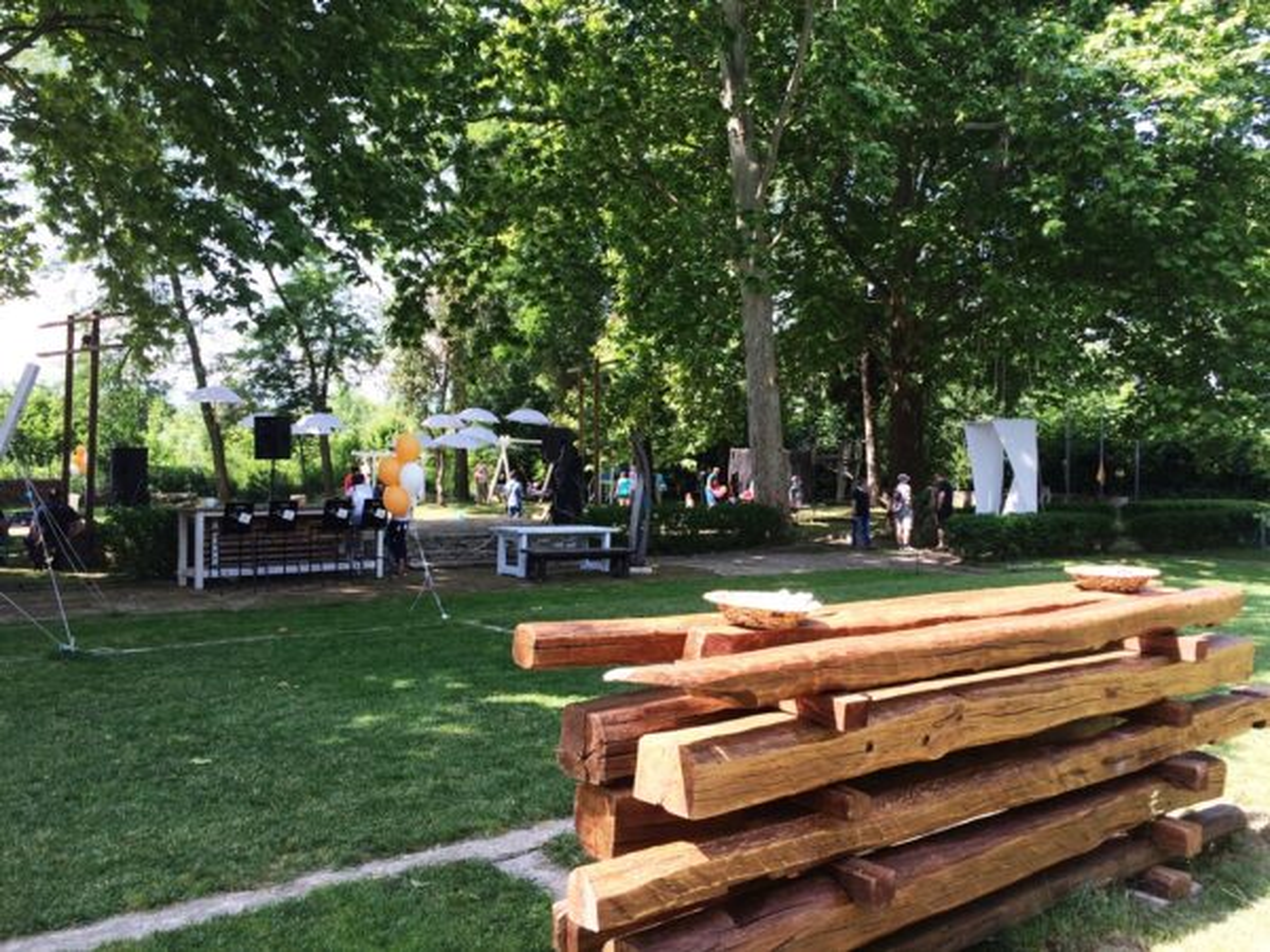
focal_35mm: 29
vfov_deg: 48.2
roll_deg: -0.1
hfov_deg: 61.7
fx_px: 1064
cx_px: 635
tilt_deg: -3.0
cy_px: 476
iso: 32
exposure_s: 1/363
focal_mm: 4.15
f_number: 2.2
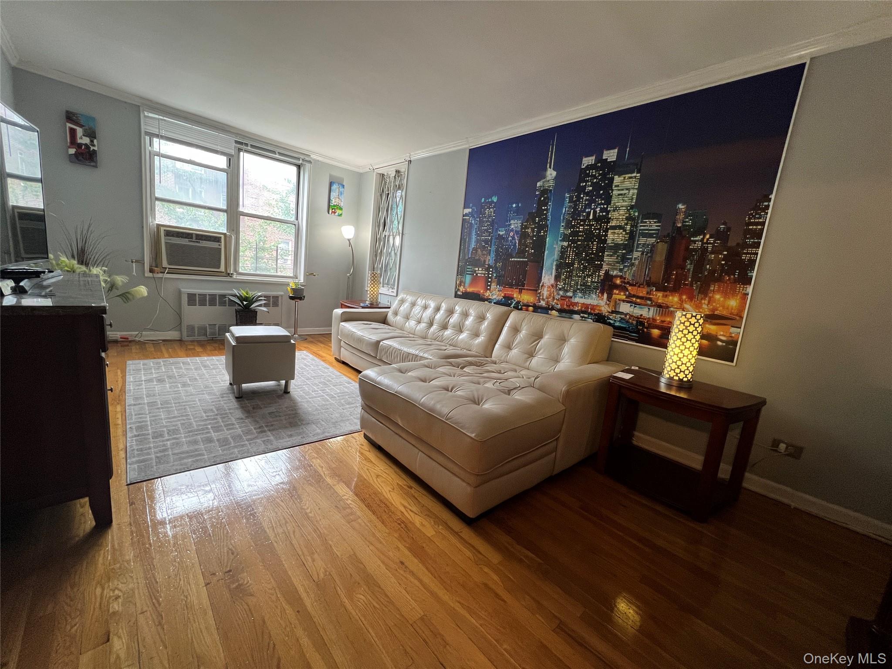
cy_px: 334
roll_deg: -5.5
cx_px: 446
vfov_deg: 89.9
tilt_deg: -10.2
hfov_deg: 106.2
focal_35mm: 13
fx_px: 335
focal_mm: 1.57
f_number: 1.8
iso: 160
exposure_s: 1/60
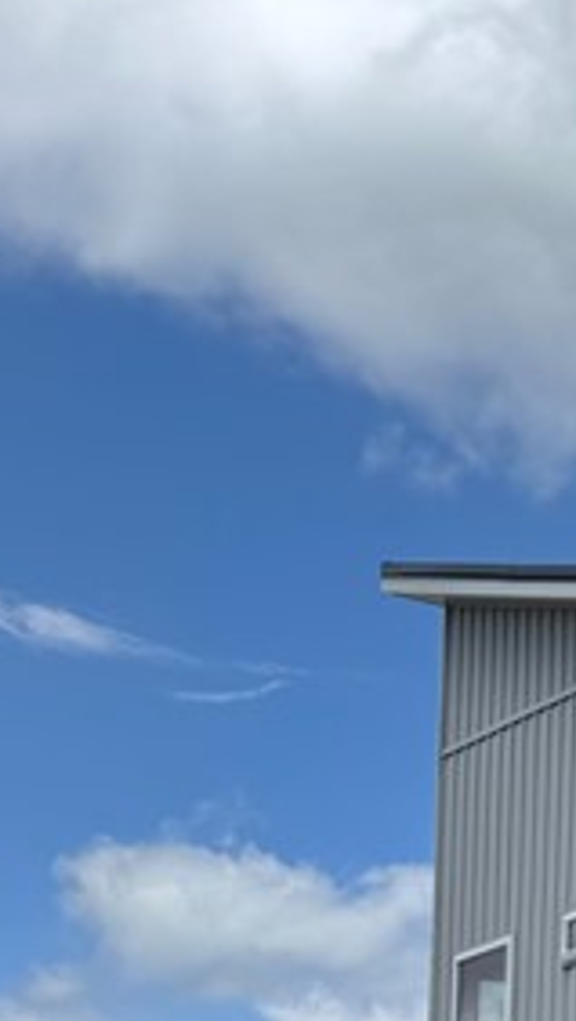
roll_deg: +0.2
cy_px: 1242
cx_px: 1739
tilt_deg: +4.9
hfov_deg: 9.7
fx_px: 2575
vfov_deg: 20.9
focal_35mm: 95
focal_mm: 6.76
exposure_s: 1/6410
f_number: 1.78
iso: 80
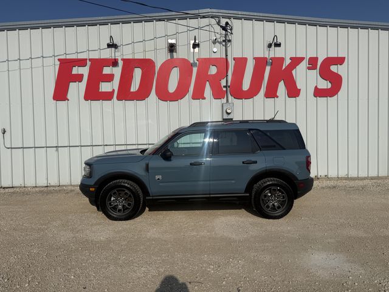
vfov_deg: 56.8
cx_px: 194
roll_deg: +1.2
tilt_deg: -2.2
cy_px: 146
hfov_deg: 71.6
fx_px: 270
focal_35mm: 24
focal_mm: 6.76
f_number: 1.78
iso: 80
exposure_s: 1/11905
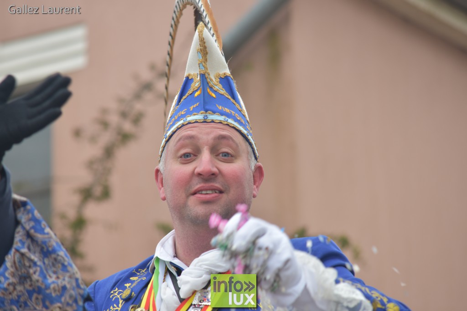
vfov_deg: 6.1
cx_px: 234
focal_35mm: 225
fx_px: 2919
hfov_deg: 9.1
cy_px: 156
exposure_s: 1/160
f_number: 4.5
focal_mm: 150
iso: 320
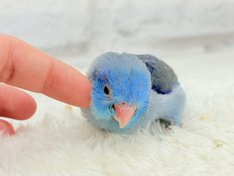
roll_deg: +3.0
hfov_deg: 36.8
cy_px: 88
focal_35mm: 52
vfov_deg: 28.0
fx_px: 352
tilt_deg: -15.0
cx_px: 117
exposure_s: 1/100
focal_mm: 5.96
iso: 80
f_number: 1.6
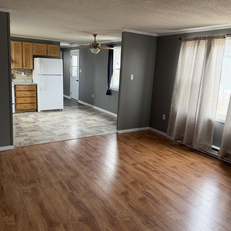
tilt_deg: -10.9
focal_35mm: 29
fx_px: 219
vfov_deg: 55.6
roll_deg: -3.0
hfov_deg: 55.6
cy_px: 110
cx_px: 116
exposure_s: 1/133
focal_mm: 6.76
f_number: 1.78
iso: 160
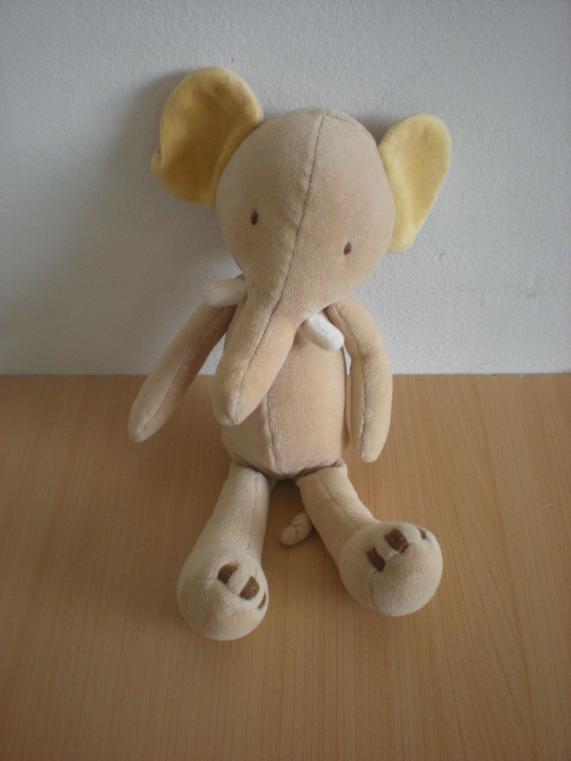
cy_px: 380
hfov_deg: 37.7
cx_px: 286
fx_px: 836
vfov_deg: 49.0
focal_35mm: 38
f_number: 3.1
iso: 200
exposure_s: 1/16.3
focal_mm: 6.3
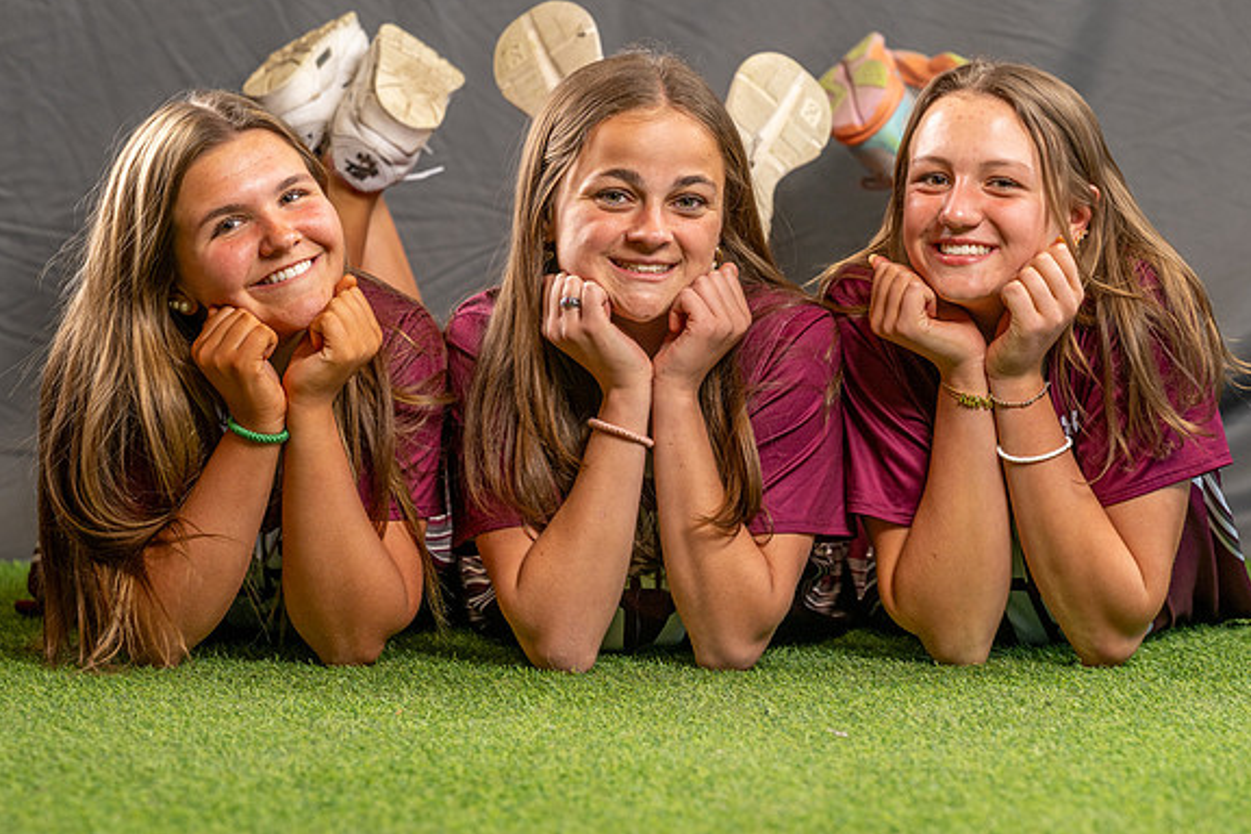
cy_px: 402
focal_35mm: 193
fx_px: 6706
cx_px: 630
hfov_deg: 10.7
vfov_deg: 7.1
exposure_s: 1/200
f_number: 4.5
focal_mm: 145
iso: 250
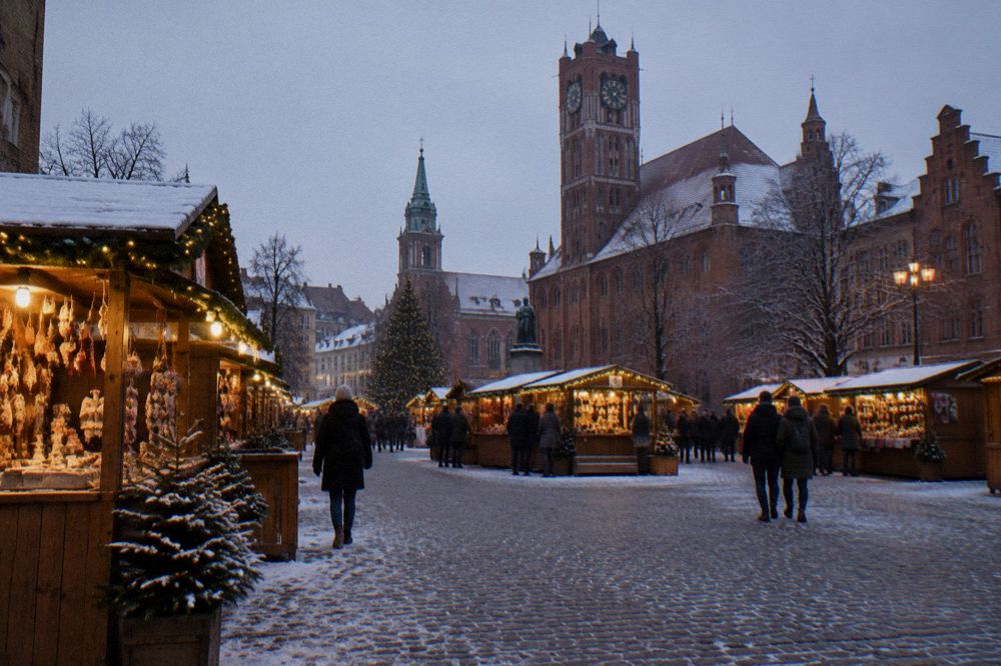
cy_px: 333
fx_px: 1362
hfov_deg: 40.4
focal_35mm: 49
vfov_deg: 27.5
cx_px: 500
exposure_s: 1/80
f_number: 3.5
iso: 4000
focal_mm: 49
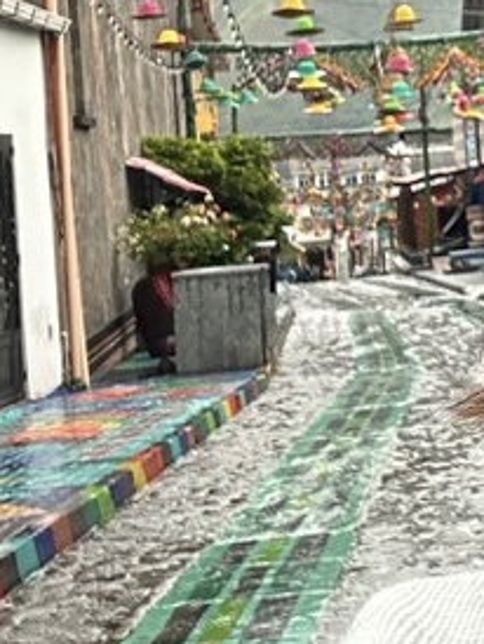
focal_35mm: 105
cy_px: 47
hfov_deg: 13.3
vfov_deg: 18.4
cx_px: 731
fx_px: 1954
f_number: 1.9
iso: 64
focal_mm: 2.69
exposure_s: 1/121
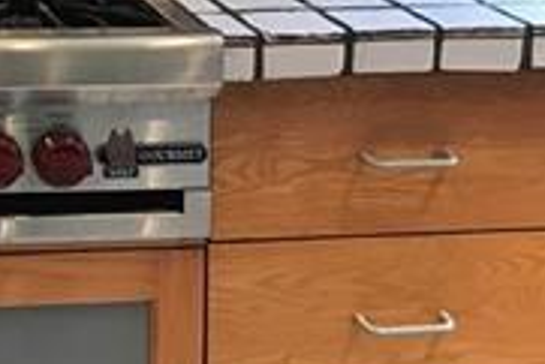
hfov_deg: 18.2
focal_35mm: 103
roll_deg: -0.6
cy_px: -268
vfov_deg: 12.3
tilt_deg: -3.7
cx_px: -202
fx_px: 1561
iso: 40
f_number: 1.8
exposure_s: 1/20
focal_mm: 3.99
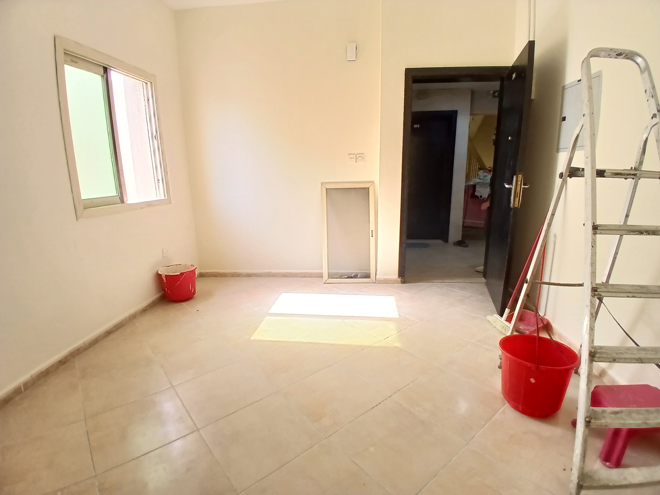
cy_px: 248
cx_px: 330
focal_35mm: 17
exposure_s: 1/50
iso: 50
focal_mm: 1.4
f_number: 2.2
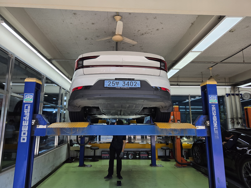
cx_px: 126
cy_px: 94
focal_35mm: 23
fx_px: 167
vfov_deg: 58.9
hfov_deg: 73.9
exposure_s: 1/852
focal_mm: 5.4
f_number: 1.8
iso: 80
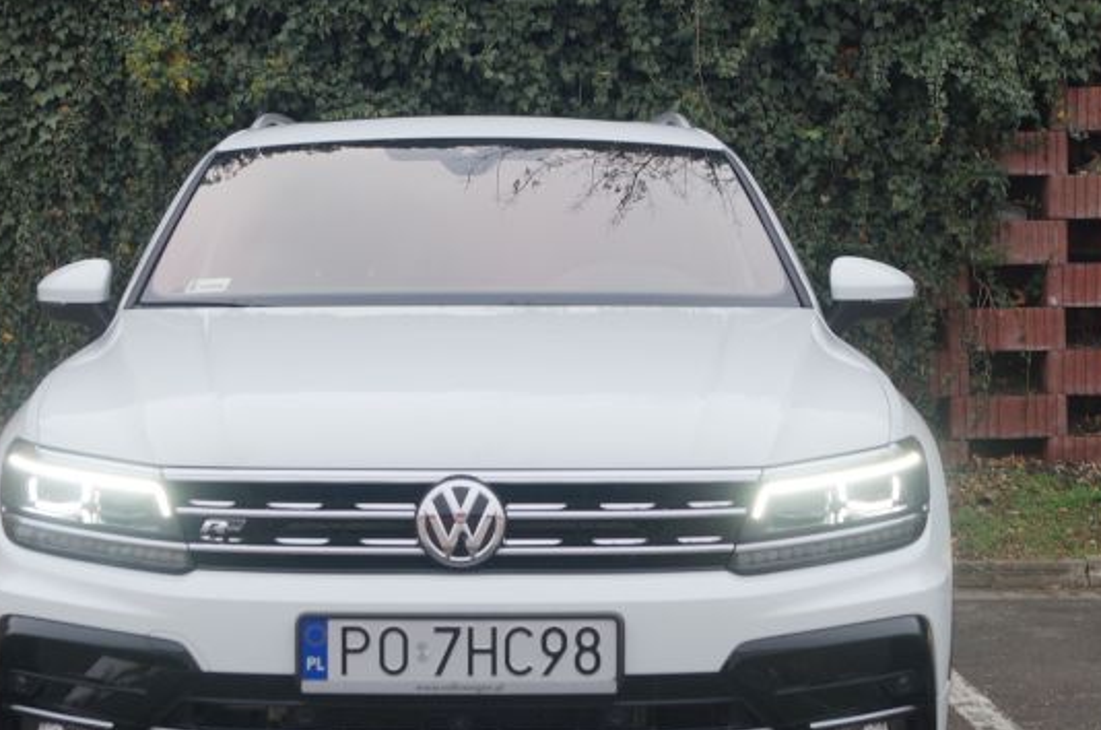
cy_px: 383
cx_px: 464
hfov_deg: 29.2
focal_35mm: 69
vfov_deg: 19.7
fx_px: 2106
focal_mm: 24
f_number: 4.5
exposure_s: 1/80
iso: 100
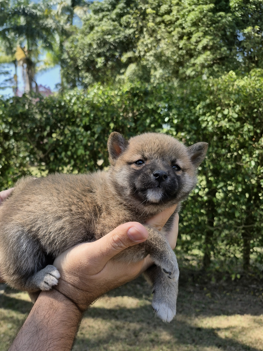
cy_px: 192
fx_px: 294
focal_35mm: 29
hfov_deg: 48.0
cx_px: 107
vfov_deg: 61.5
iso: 25
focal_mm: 5.4
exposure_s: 1/313
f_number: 1.8
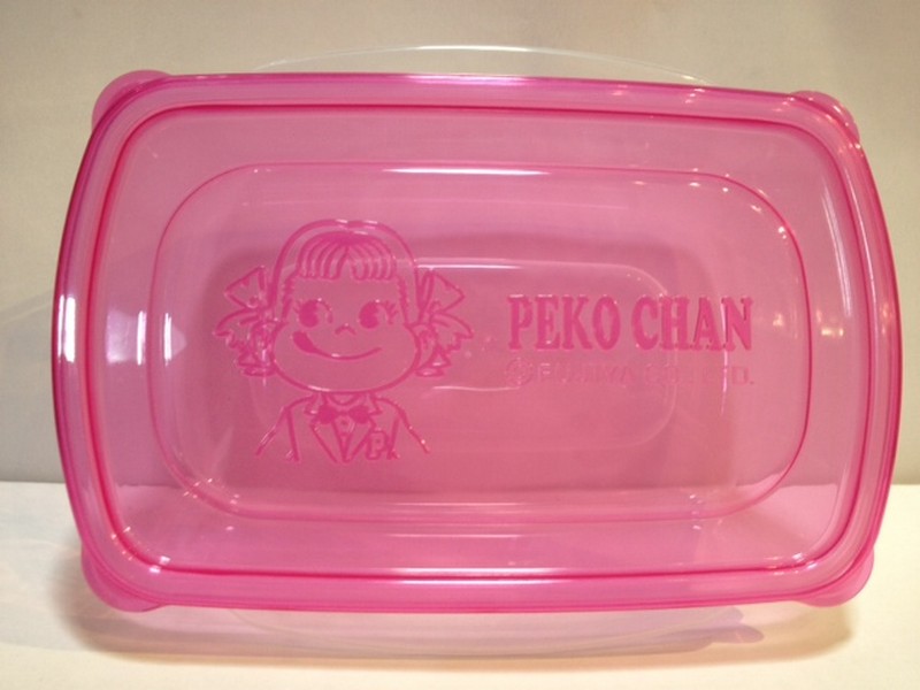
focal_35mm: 35
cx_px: 460
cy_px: 345
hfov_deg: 52.6
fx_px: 930
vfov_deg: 40.7
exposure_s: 1/24
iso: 64
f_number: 2.4
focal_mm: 4.28
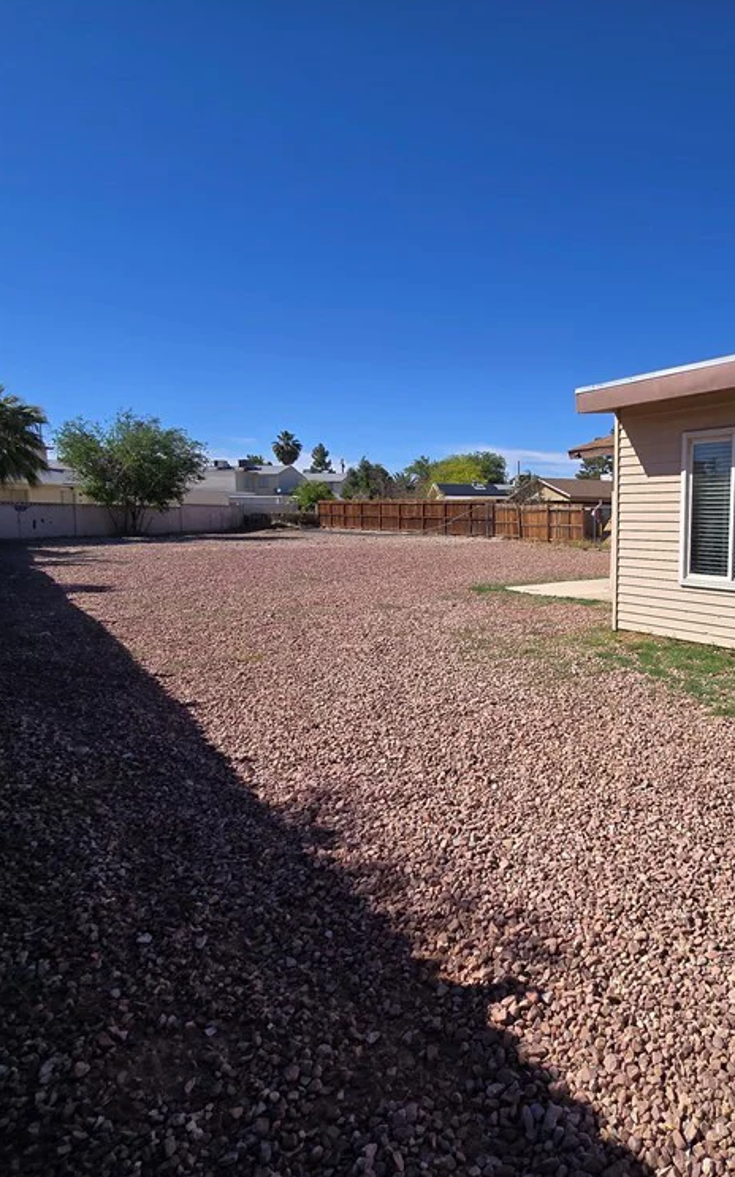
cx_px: 548
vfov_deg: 88.0
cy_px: 588
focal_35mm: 19
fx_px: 609
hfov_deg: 59.0
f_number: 2.2
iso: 50
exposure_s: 1/3185
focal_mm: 2.2
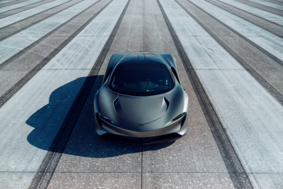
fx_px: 307
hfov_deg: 49.6
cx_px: 142
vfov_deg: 34.2
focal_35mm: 39
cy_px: 94
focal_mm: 39
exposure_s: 1/100
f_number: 2.8
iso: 100
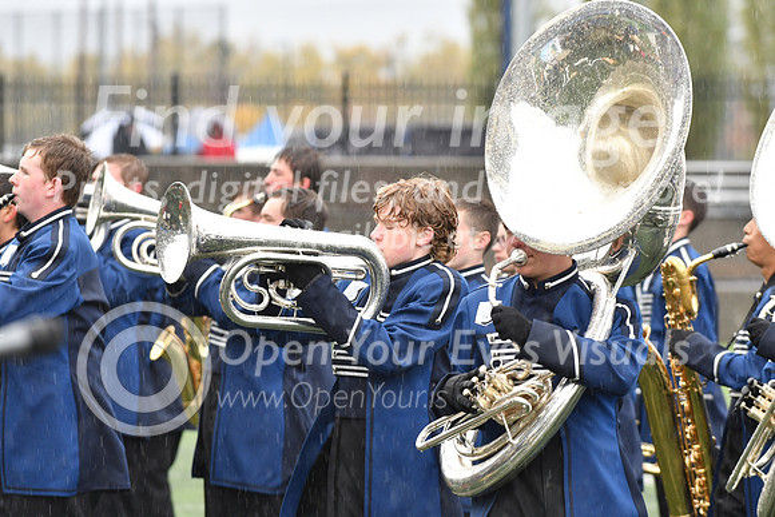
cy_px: 258
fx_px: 6460
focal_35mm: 300
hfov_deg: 6.9
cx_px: 388
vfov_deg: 4.6
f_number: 5
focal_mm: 200
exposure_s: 1/250
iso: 640
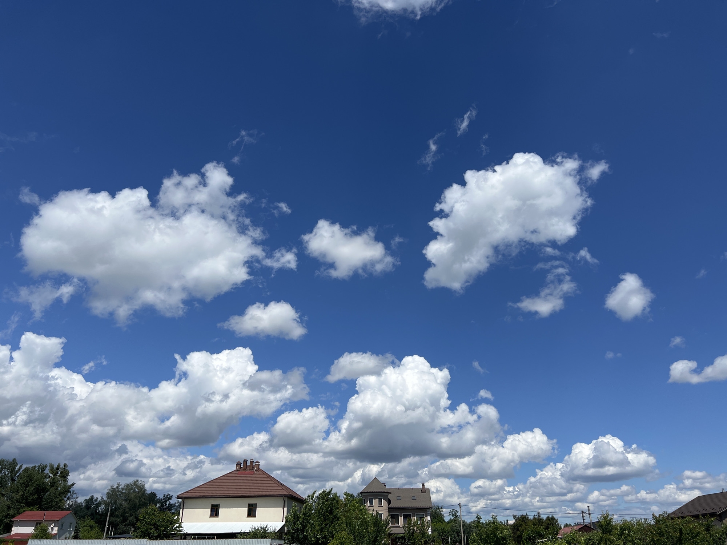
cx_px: 364
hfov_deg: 67.3
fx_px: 546
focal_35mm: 26
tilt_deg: +25.2
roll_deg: +0.5
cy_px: 272
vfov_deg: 53.1
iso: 50
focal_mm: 5.7
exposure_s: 1/9434
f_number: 1.5
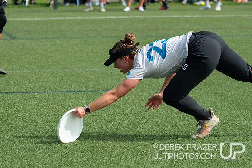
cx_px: 151
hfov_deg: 9.0
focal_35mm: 229
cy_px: 69
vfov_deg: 6.0
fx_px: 1602
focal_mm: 140
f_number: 5.6
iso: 500
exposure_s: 1/2000
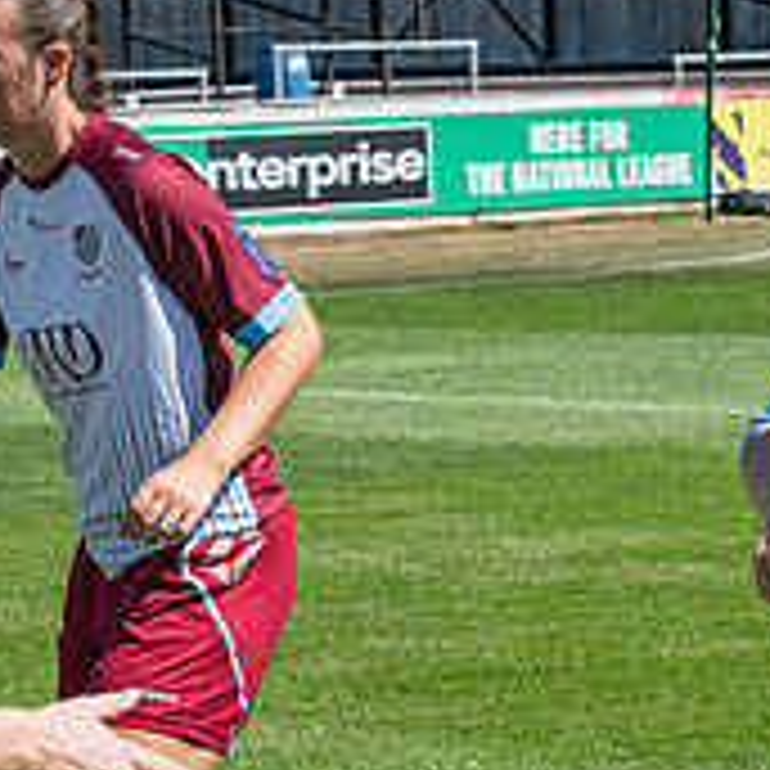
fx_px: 5209
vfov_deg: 8.4
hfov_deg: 8.4
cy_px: 832
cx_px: 803
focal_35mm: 207
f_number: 4
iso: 200
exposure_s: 1/2500
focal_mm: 35
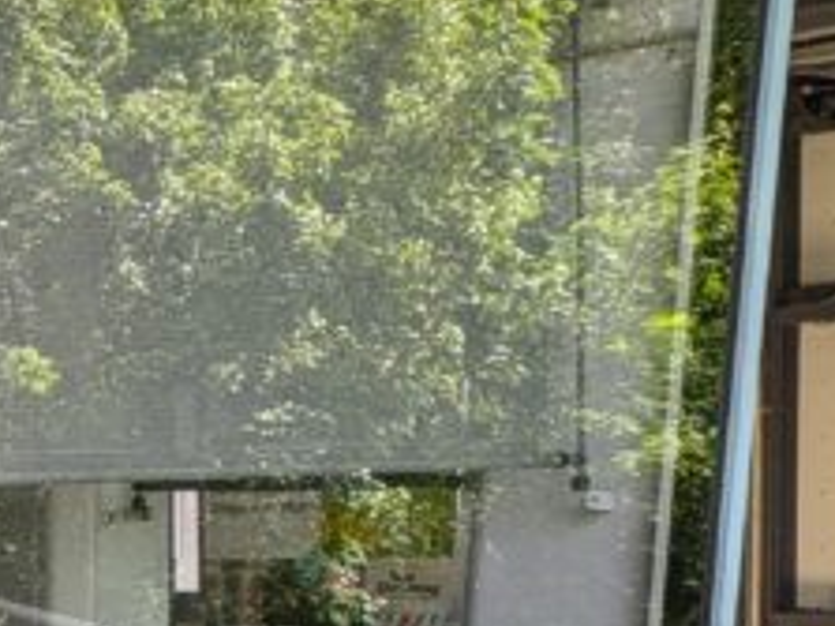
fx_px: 2773
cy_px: 710
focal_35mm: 115
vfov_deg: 12.6
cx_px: -1037
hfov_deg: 13.5
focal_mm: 5.43
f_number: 1.89
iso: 42
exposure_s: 1/231
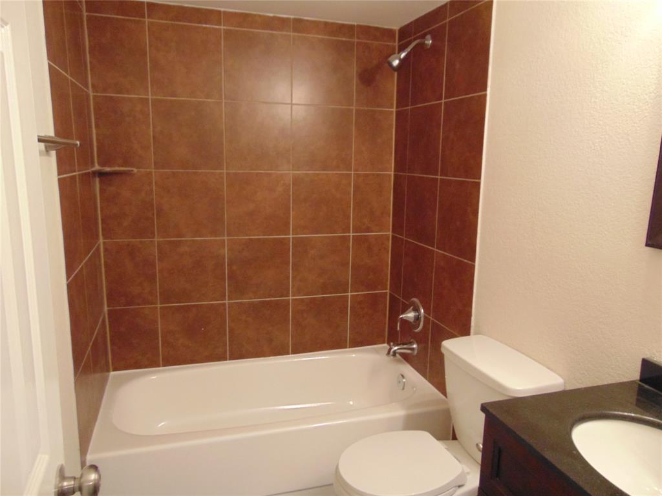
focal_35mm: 25
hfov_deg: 69.4
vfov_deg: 54.9
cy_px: 248
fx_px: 478
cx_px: 331
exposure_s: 1/30
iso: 320
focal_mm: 4.5
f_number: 3
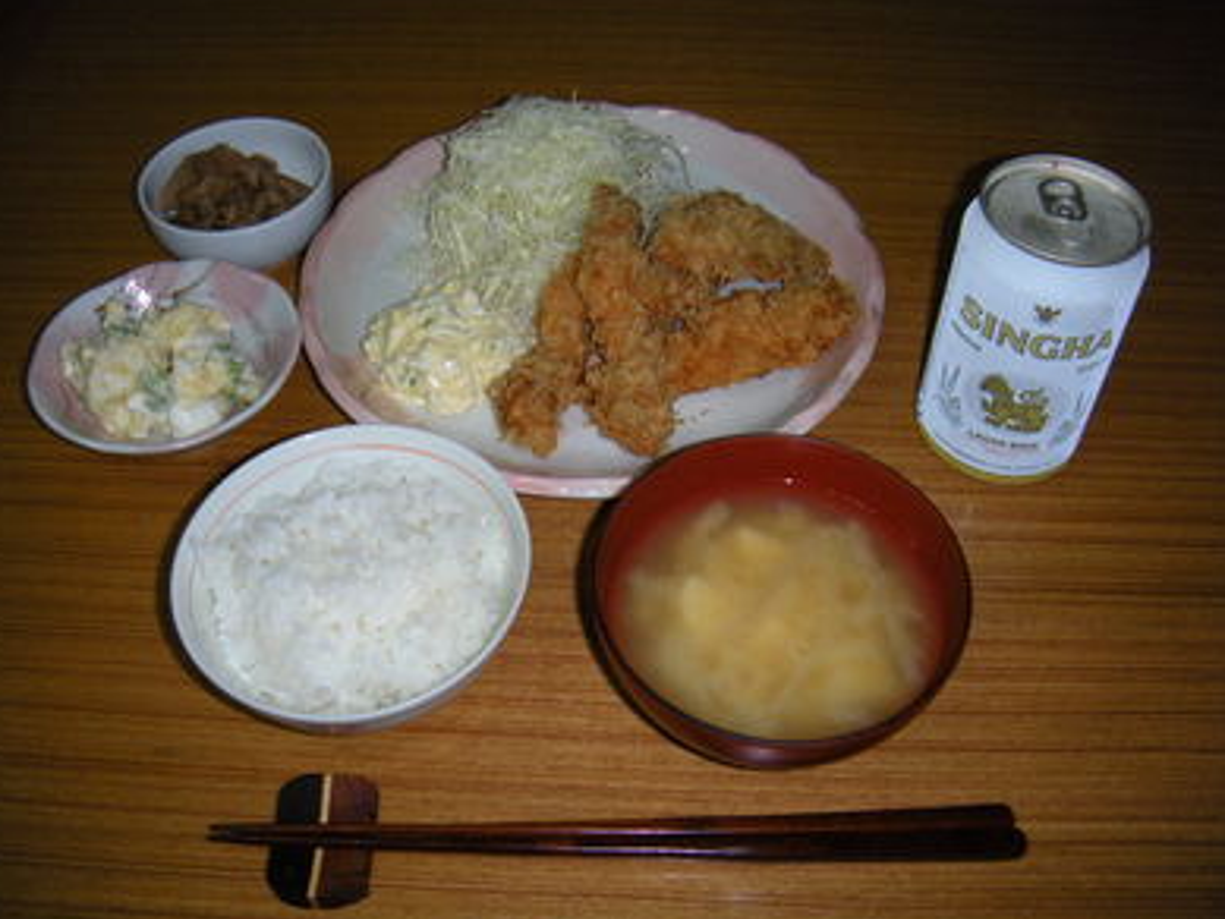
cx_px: 608
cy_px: 456
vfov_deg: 39.7
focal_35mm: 36
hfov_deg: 51.3
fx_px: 1274
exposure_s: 1/54.1
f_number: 3.8
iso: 200
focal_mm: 5.9
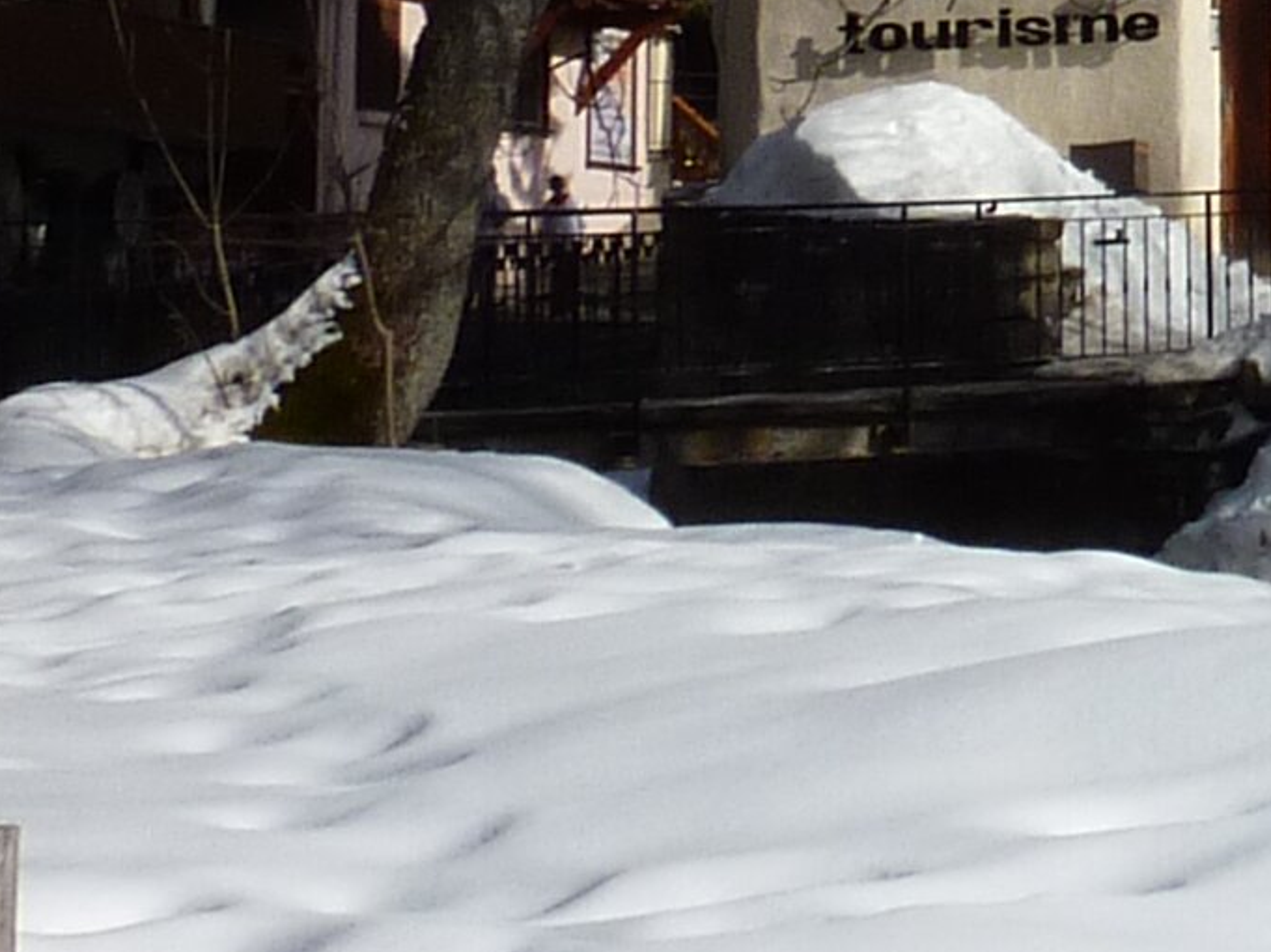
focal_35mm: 134
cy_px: -439
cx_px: 2109
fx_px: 4917
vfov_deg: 10.7
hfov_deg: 13.5
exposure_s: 1/640
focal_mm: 4.1
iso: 80
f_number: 5.6
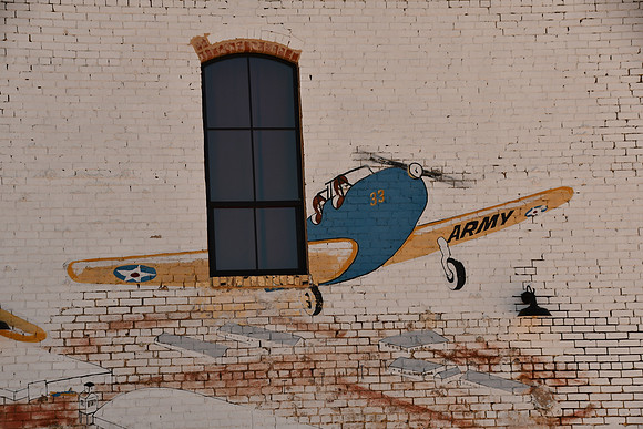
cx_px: 322
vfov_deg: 11.7
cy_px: 214
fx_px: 2090
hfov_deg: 17.5
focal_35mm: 117
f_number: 10
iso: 200
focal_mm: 78
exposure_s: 1/640
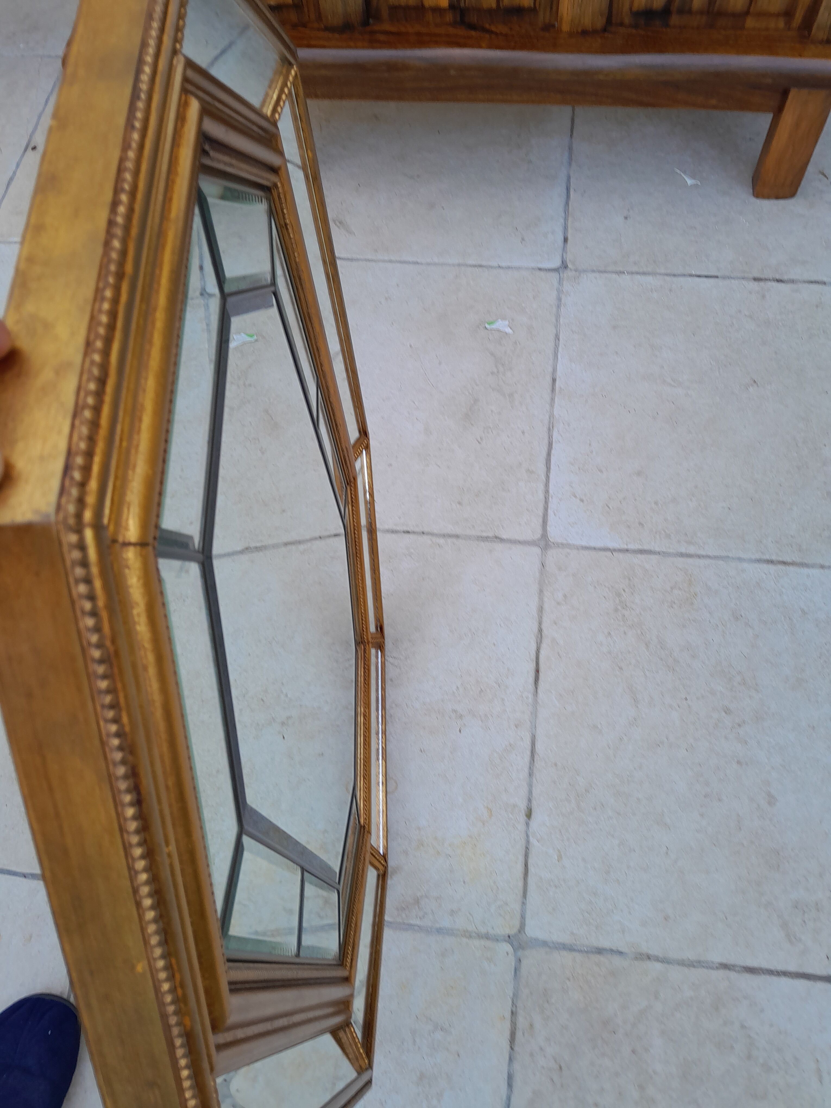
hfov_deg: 53.1
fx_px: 832
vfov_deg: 67.3
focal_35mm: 26
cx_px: 416
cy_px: 554
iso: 40
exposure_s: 1/50
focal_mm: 3.98
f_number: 1.8
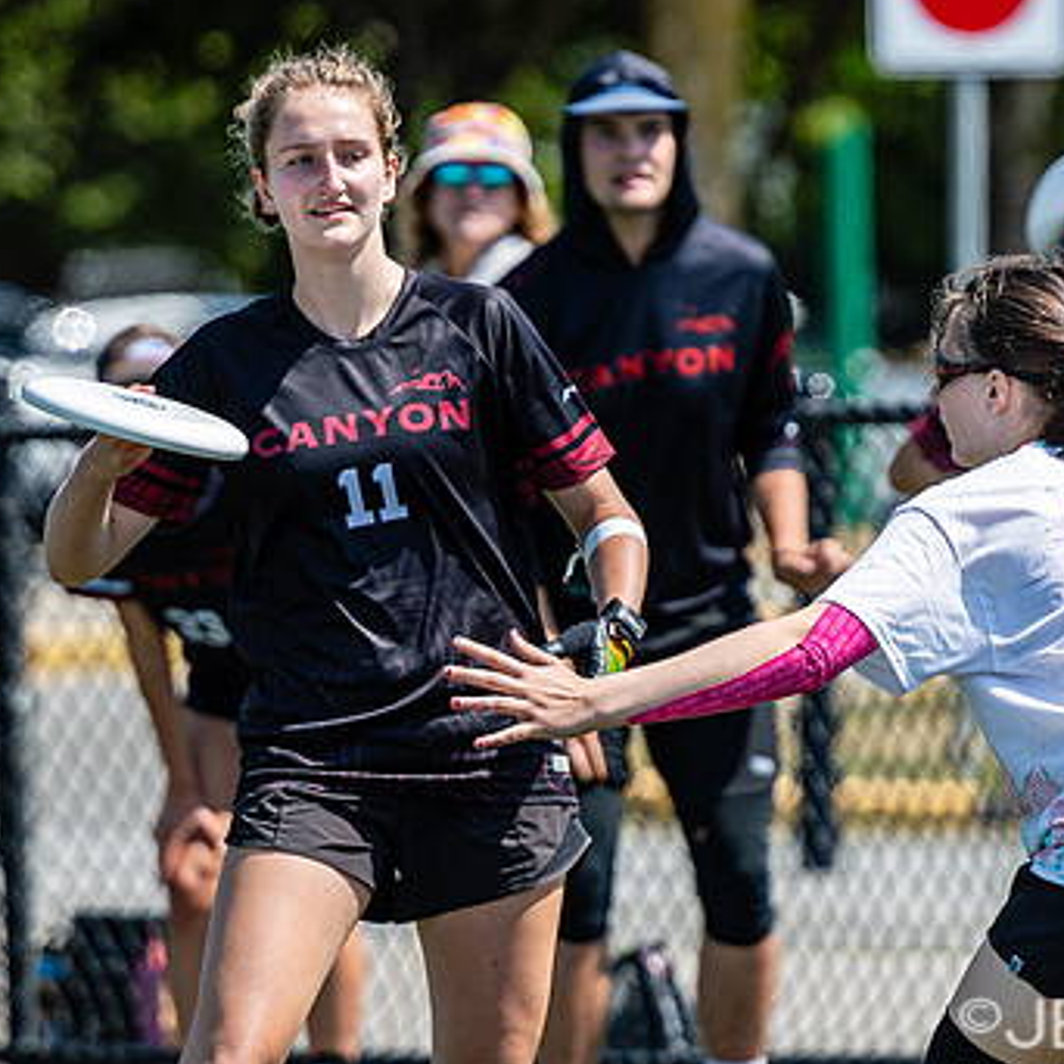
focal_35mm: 753
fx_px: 26186
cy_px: 523
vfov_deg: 2.3
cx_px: 556
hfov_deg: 2.3
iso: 125
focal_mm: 200
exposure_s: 1/1600
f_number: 3.2
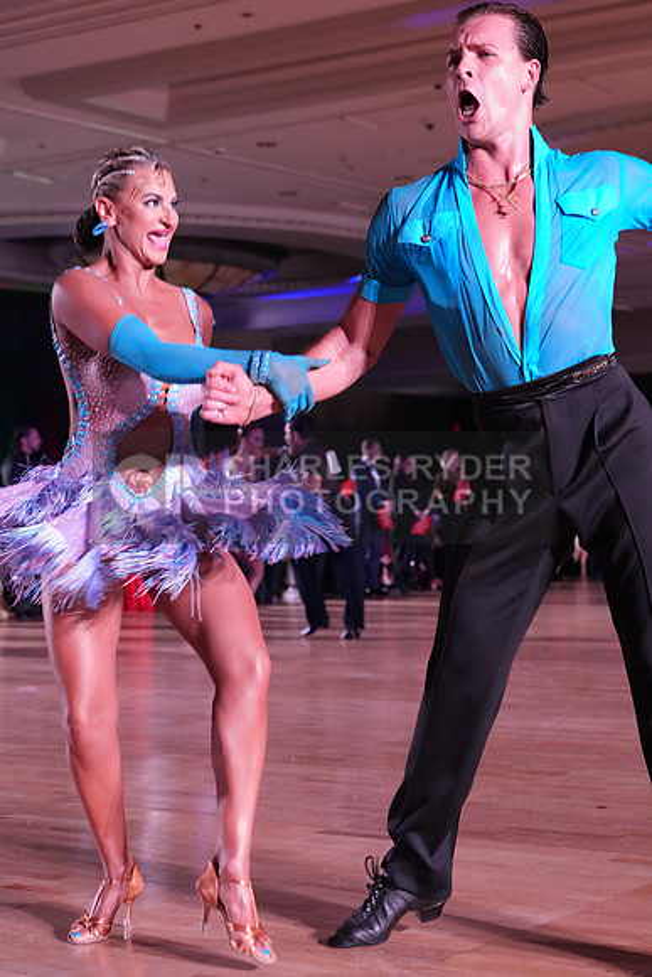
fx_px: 1900
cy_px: 488
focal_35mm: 70
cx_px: 326
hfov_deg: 19.5
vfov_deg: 28.8
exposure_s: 1/250
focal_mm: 70
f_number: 5.6
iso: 5000
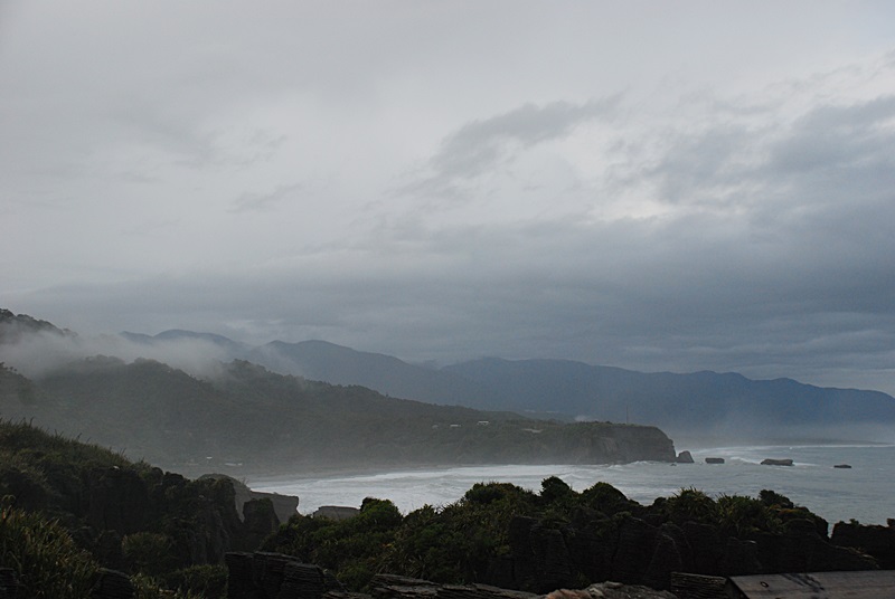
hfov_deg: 41.1
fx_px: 1195
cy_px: 300
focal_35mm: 48
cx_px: 448
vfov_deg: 28.2
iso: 400
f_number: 5.6
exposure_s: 1/1250
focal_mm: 32
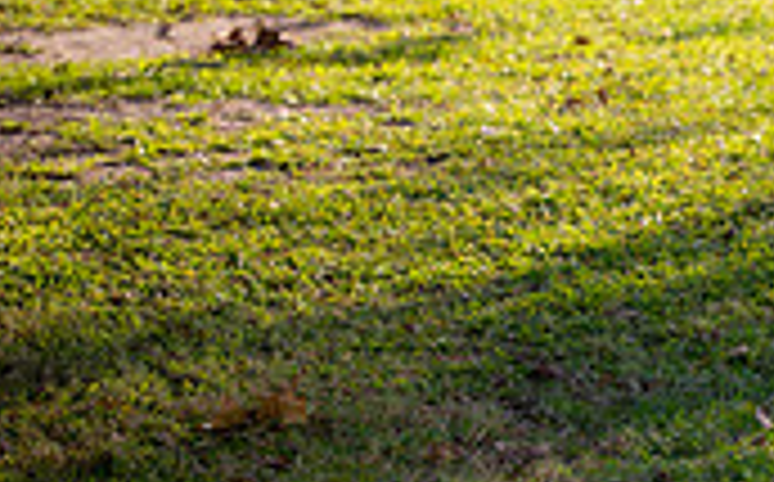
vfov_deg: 3.7
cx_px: 1274
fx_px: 7394
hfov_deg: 5.9
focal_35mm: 351
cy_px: 32
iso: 100
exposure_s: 1/125
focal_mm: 102
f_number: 5.6
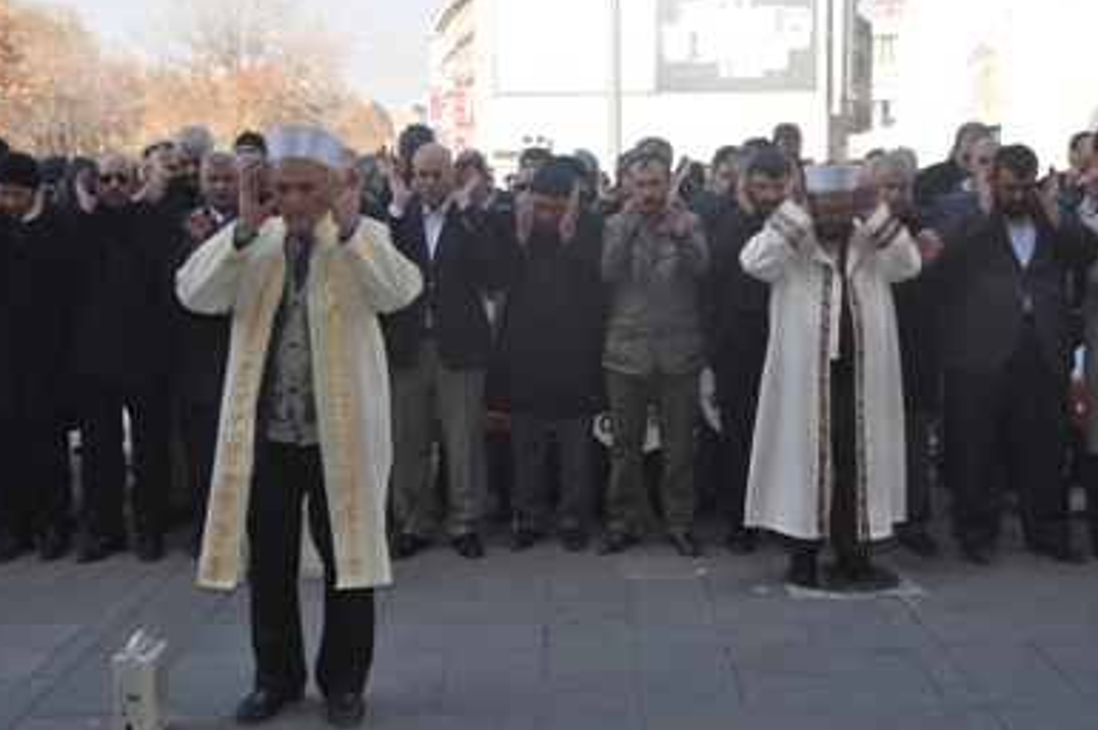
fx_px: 1541
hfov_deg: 39.2
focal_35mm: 51
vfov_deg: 26.6
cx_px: 556
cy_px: 319
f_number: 7.1
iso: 200
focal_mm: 29
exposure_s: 1/200
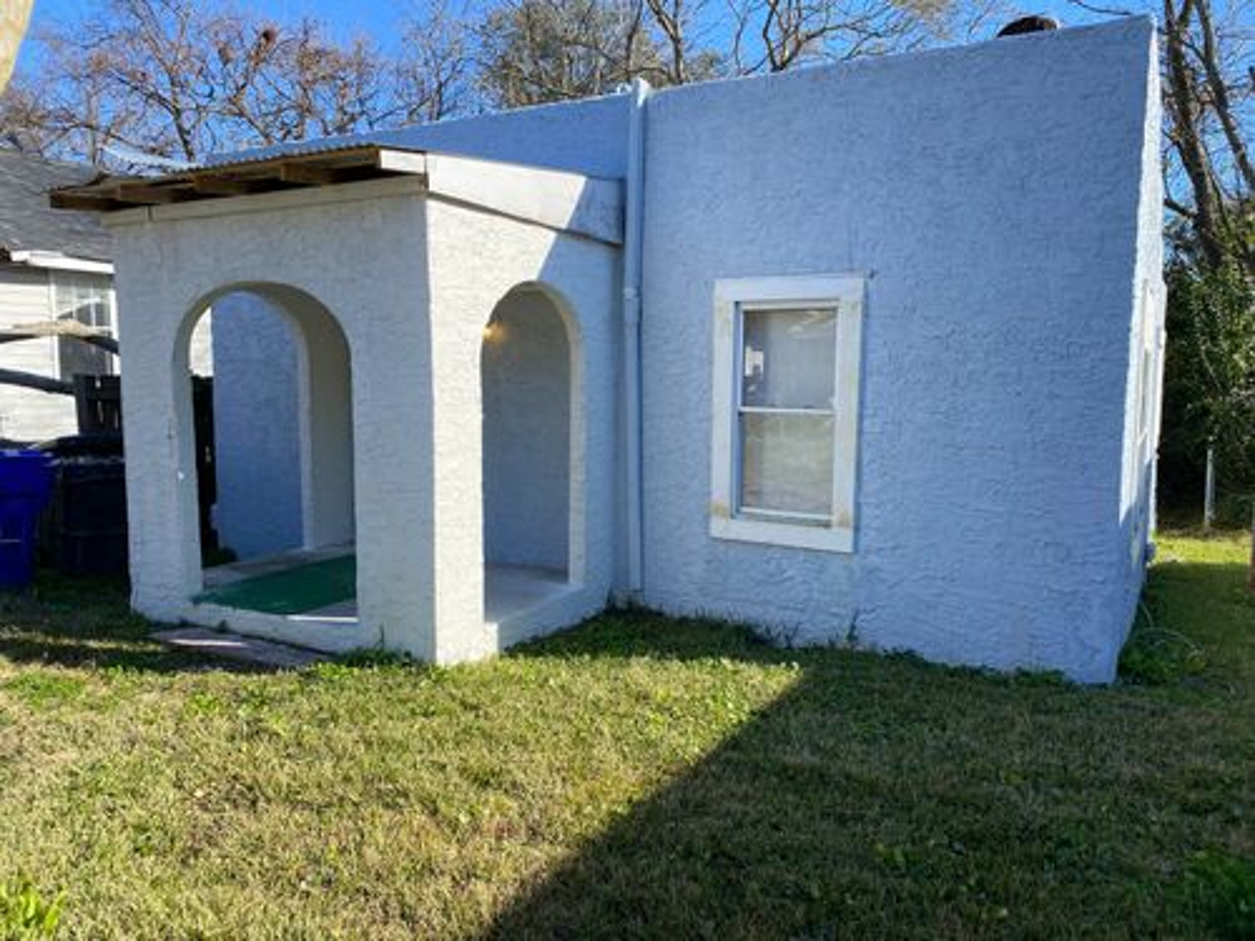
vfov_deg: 53.1
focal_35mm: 26
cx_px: 628
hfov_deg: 67.3
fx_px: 943
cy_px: 470
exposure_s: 1/1346
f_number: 1.8
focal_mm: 4.25
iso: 32
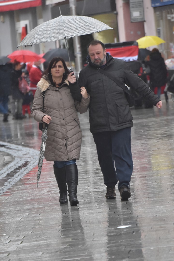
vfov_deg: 6.2
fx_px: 2392
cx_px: 87
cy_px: 130
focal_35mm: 330
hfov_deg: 4.2
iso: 1250
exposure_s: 1/400
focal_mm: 220
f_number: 5.3
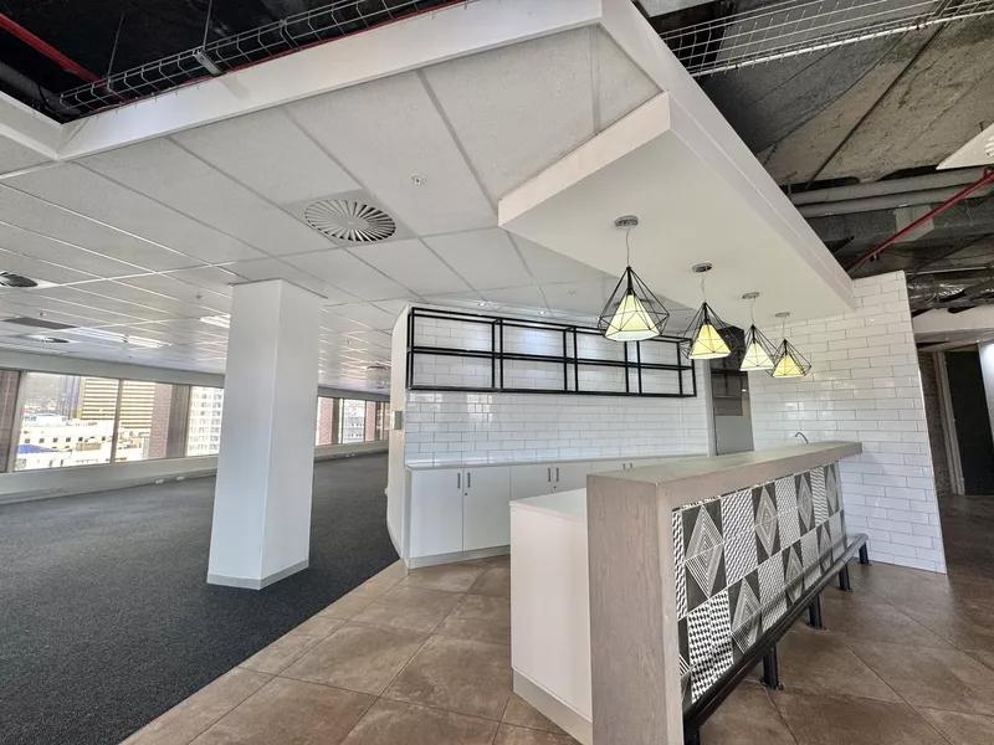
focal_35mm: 14
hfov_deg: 102.1
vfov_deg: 85.7
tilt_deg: +6.9
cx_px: 497
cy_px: 372
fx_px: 402
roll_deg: +0.6
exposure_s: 1/100
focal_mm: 2.22
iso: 100
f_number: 2.2
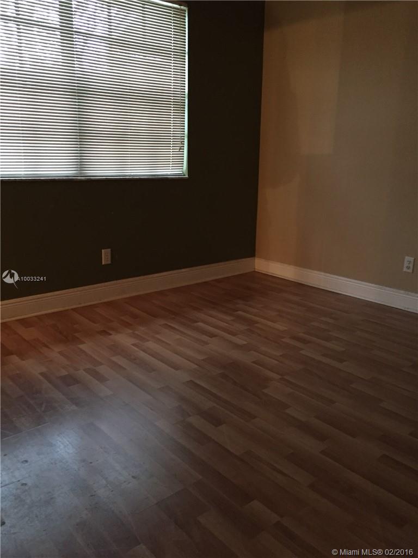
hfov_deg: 48.2
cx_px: 209
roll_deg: -1.1
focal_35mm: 29
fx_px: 467
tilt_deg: -14.3
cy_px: 279
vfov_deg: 61.7
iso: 250
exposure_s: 1/15
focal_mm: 4.15
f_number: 2.2
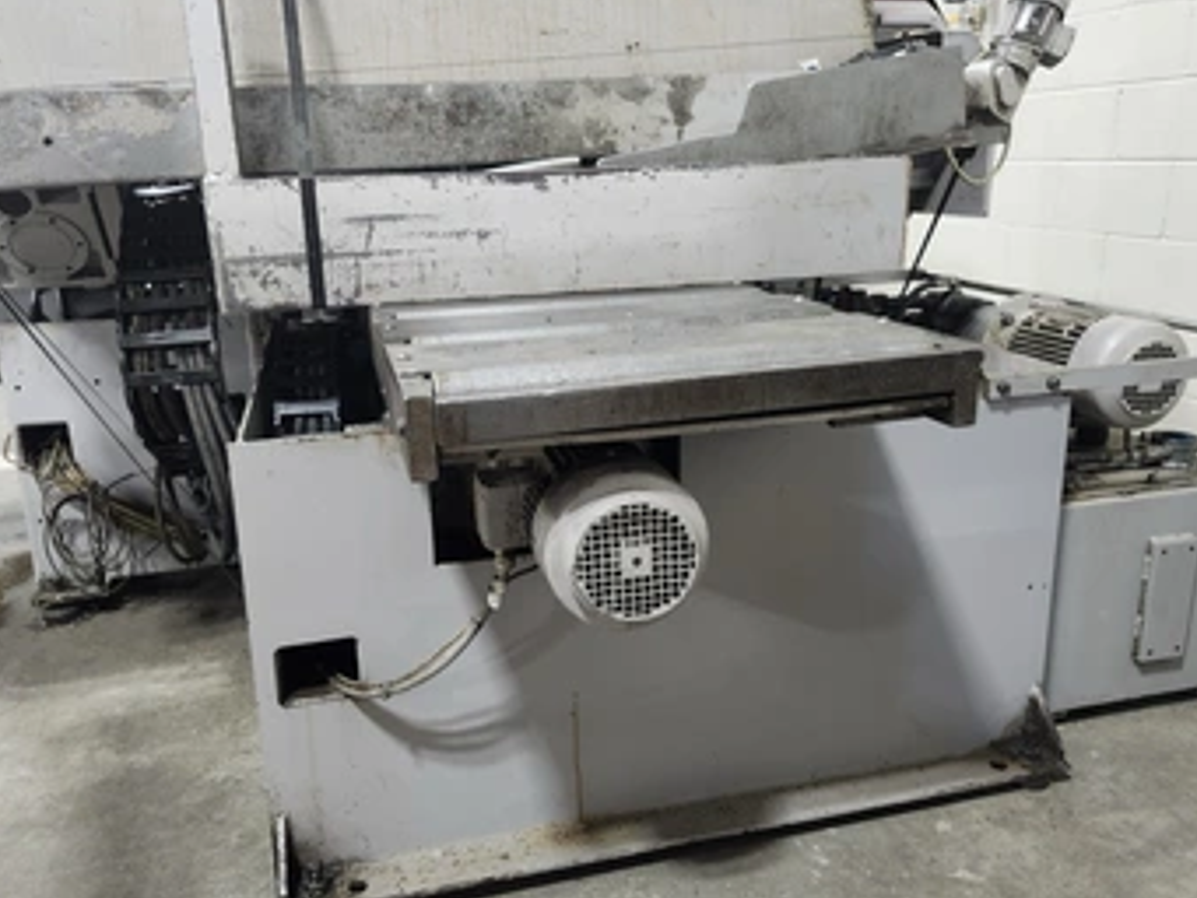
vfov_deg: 51.3
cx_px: 551
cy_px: 421
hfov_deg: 65.2
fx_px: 934
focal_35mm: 27
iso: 640
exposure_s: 1/120
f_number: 1.8
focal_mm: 5.54
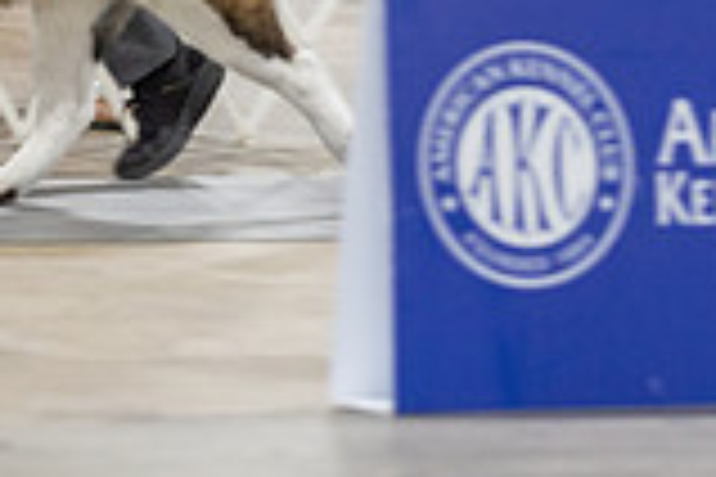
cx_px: -185
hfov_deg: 4.8
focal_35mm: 426
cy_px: -214
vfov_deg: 3.2
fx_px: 8472
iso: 2000
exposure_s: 1/160
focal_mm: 117
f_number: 2.8
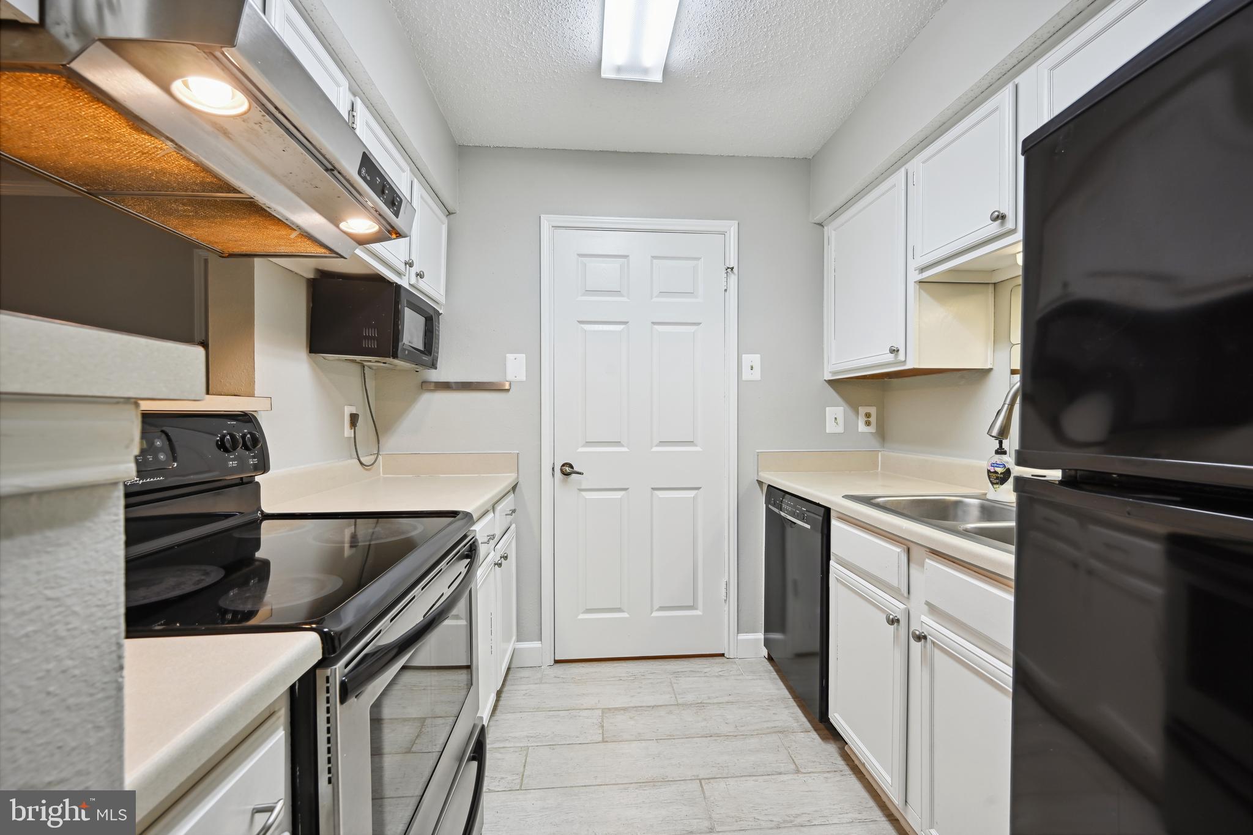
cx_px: 626
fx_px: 487
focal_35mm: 14
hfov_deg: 104.3
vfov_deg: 81.2
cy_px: 418
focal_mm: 14
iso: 200
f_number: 9
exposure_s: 1/10
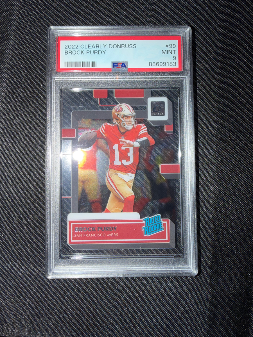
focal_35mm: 24
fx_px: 234
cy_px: 168
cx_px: 126
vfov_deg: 71.6
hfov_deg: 56.8
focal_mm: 2.22
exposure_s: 1/60
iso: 12
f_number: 2.2
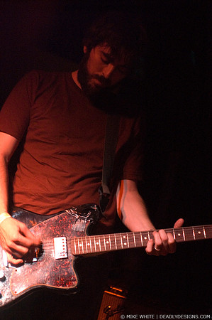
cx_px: 106
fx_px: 930
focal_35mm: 105
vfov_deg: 19.5
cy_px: 160
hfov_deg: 13.0
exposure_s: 1/40
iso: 1600
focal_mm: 70
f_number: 2.8
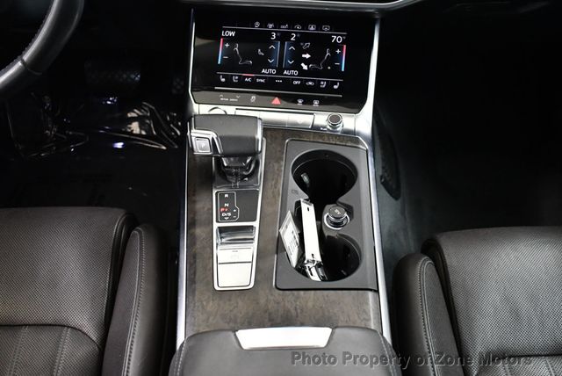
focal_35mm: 36
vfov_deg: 36.9
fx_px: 562
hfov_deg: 53.1
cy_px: 188
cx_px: 281
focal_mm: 18
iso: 3200
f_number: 3.5
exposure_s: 1/100
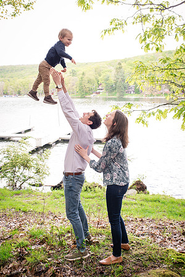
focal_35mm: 35
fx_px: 270
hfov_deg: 37.9
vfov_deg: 54.4
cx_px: 92
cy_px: 138
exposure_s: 1/160
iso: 800
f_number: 6.3
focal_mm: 35
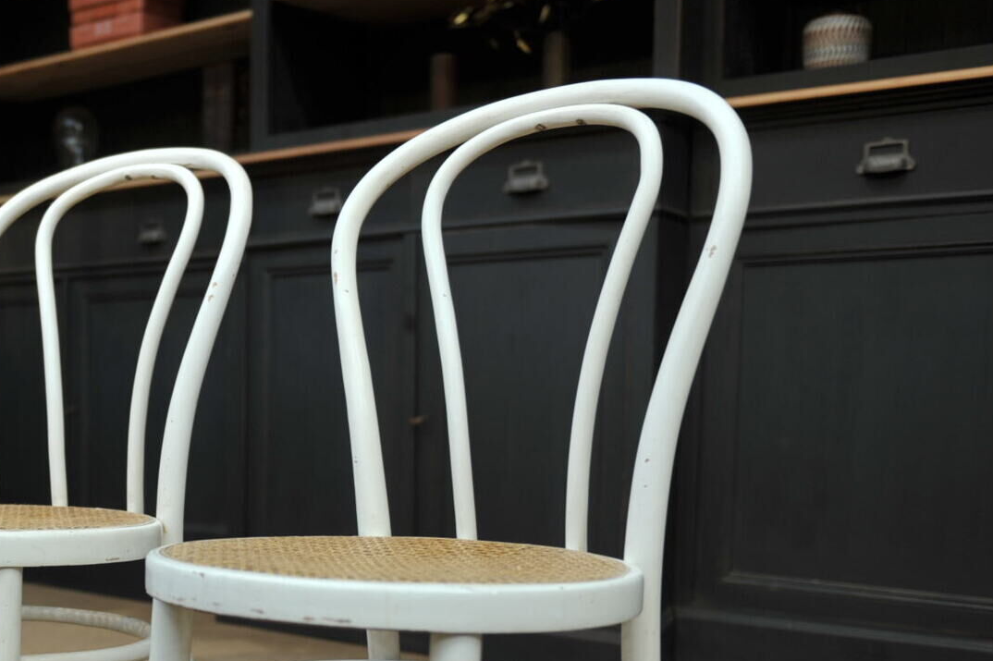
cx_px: 156
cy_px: 542
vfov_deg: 24.6
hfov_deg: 35.3
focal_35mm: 54
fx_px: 1489
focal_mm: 29
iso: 200
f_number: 2.8
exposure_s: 1/60
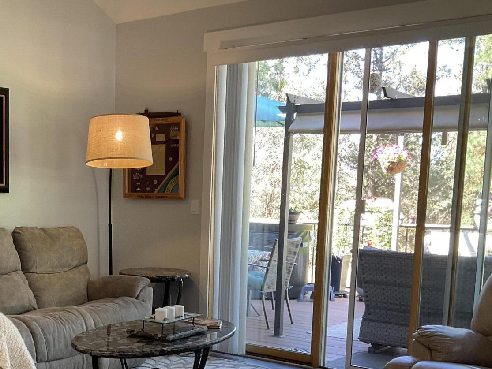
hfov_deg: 36.0
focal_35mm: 52
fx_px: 739
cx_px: 124
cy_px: 298
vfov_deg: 27.5
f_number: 1.8
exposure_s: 1/60
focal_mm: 3
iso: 64
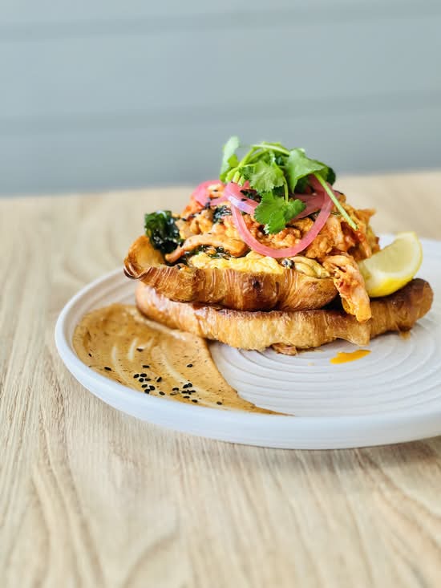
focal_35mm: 77
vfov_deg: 25.3
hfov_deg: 19.1
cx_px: 220
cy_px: 294
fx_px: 1308
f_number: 2.8
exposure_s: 1/100
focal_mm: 9
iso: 100
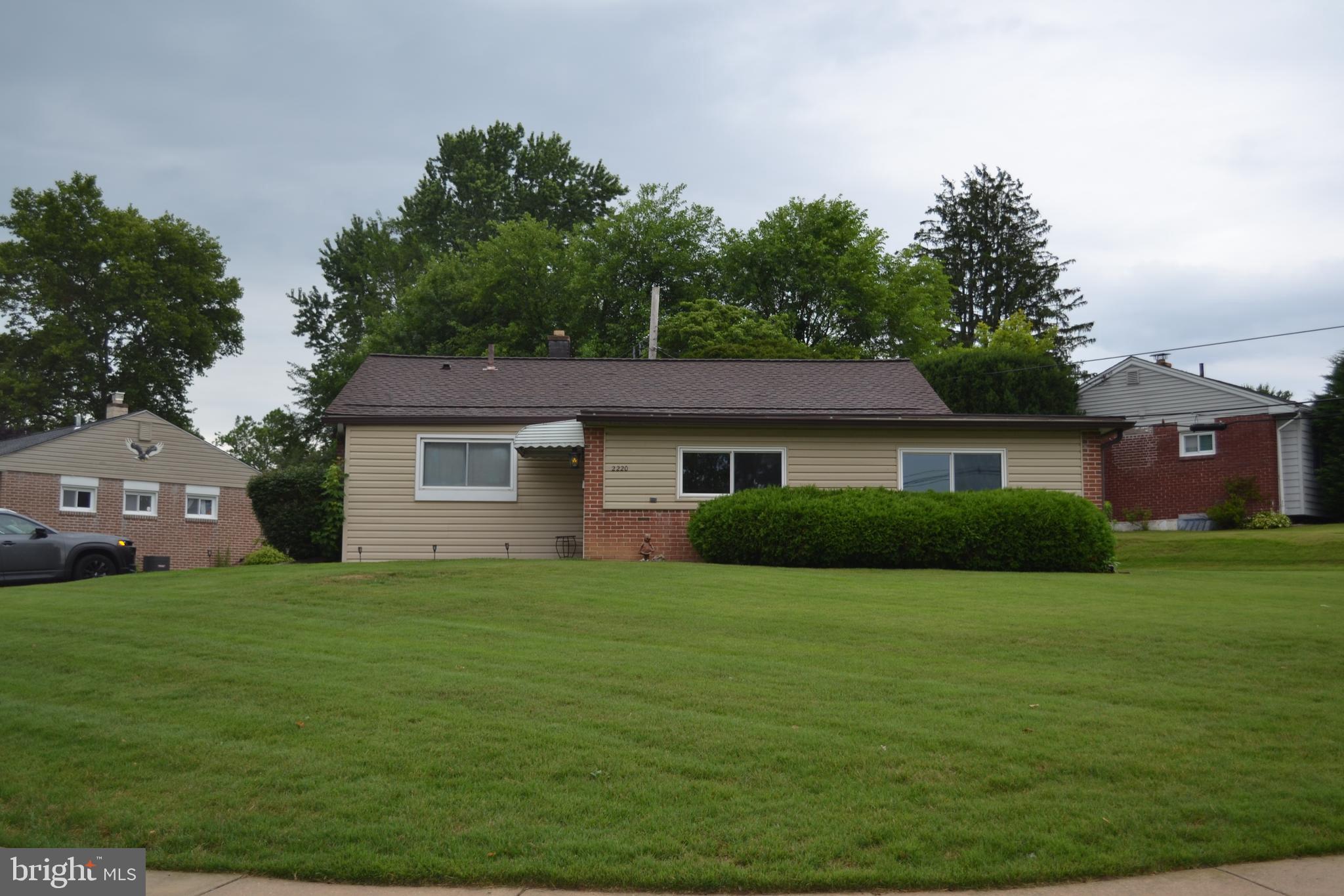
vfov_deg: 34.2
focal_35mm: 39
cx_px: 672
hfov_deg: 49.6
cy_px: 448
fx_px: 1456
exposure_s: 1/200
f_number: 5
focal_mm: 26
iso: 100
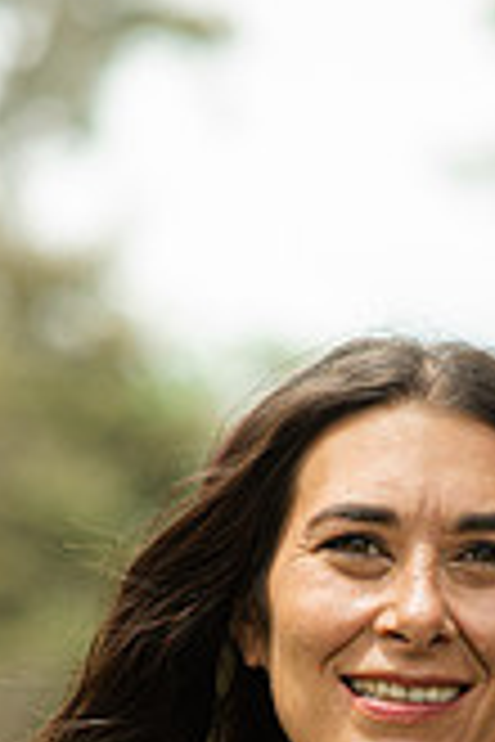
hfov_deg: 5.9
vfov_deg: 8.7
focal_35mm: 232
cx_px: 340
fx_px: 4785
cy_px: 949
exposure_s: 1/500
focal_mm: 85
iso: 100
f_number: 2.2
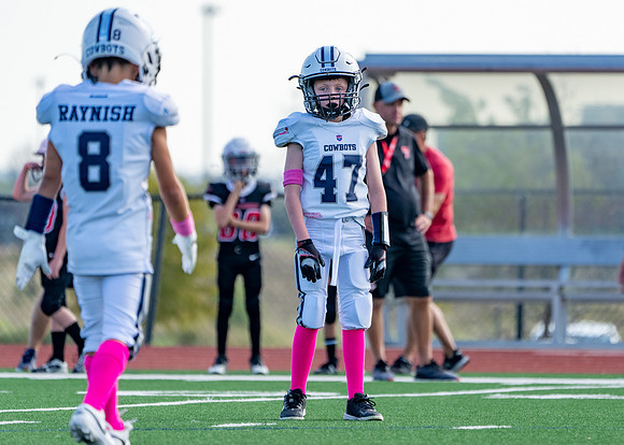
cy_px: 201
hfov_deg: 3.8
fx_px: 9316
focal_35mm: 526
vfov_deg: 2.7
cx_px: 373
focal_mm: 400
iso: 500
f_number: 5.6
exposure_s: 1/1250
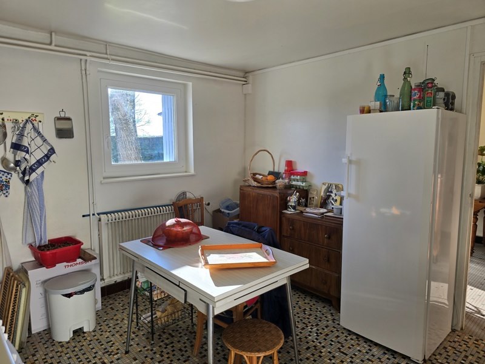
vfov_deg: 58.9
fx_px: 322
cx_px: 242
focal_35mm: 23
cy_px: 182
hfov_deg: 73.9
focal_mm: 6.3
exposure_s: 1/180
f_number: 1.7
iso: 40
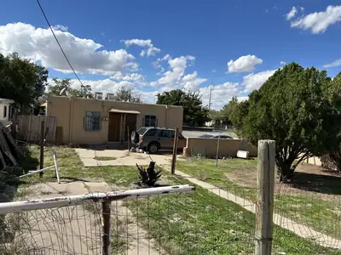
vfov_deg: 53.1
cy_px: 128
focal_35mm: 26
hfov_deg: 67.3
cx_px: 170
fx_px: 256
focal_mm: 5.7
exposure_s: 1/4831
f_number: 1.5
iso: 50
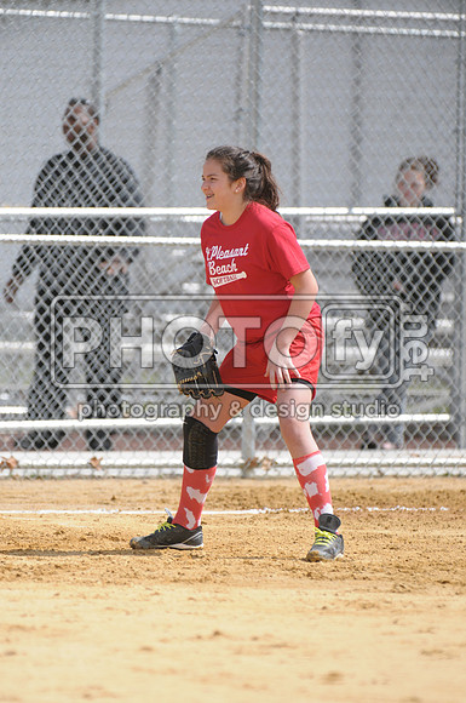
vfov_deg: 4.6
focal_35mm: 450
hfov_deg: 3.0
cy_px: 352
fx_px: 8763
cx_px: 233
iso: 400
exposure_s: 1/2500
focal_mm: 300
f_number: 4
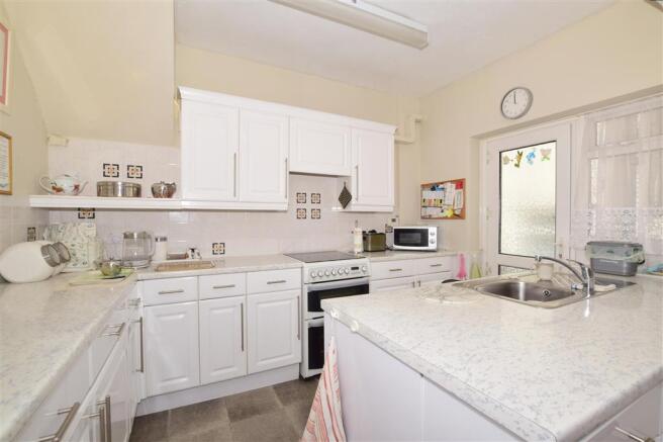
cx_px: 332
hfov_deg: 100.4
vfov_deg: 77.3
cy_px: 221
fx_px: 276
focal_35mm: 15
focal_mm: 10
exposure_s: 1/200
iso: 400
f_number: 18
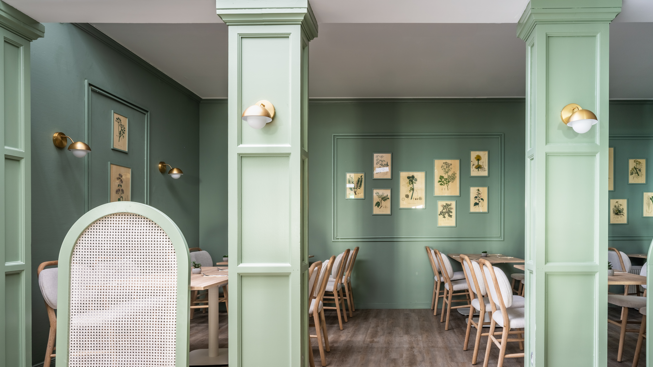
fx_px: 468
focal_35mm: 27
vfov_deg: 42.5
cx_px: 417
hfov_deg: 68.5
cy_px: 237
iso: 64
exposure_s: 1/2
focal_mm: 20
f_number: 13
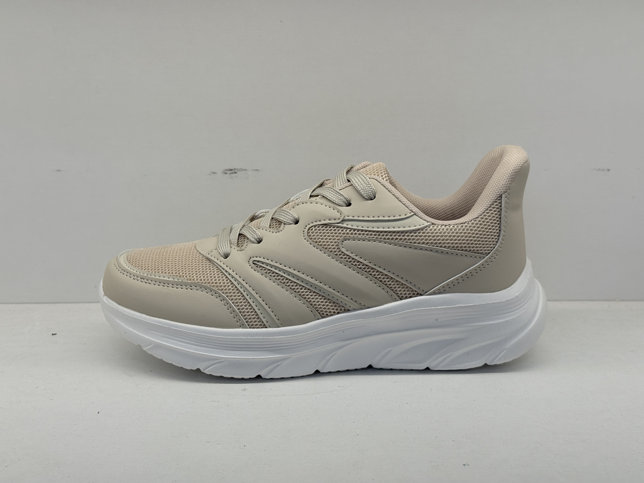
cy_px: 242
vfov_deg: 30.3
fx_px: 893
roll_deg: -0.2
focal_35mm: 48
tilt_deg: -12.0
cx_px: 322
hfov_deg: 39.7
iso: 64
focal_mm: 6.76
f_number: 1.78
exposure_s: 1/368
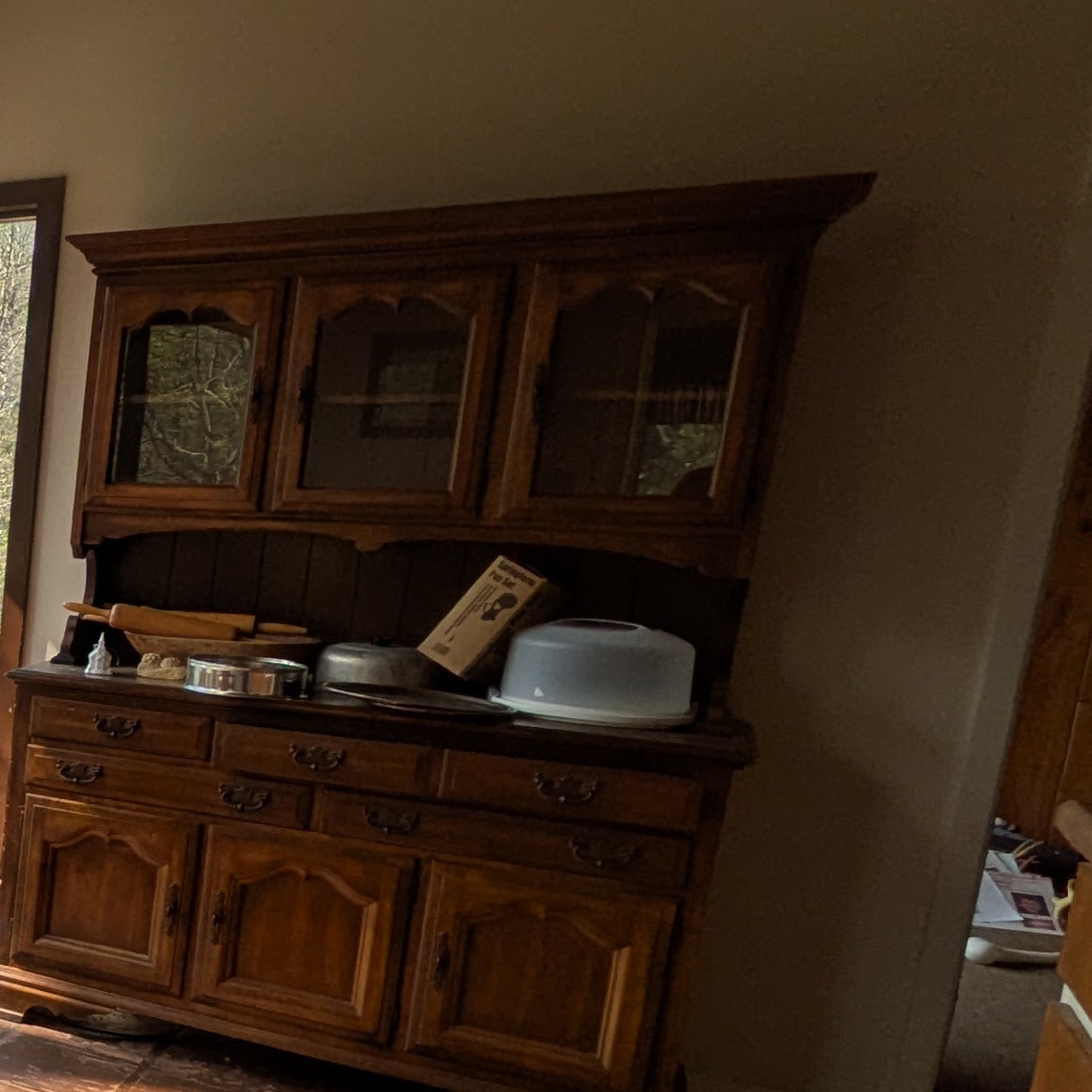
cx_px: -531
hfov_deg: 27.8
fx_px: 1499
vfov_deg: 39.6
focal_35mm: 42
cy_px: 725
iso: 51
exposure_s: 1/641
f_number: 2.2
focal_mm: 1.85
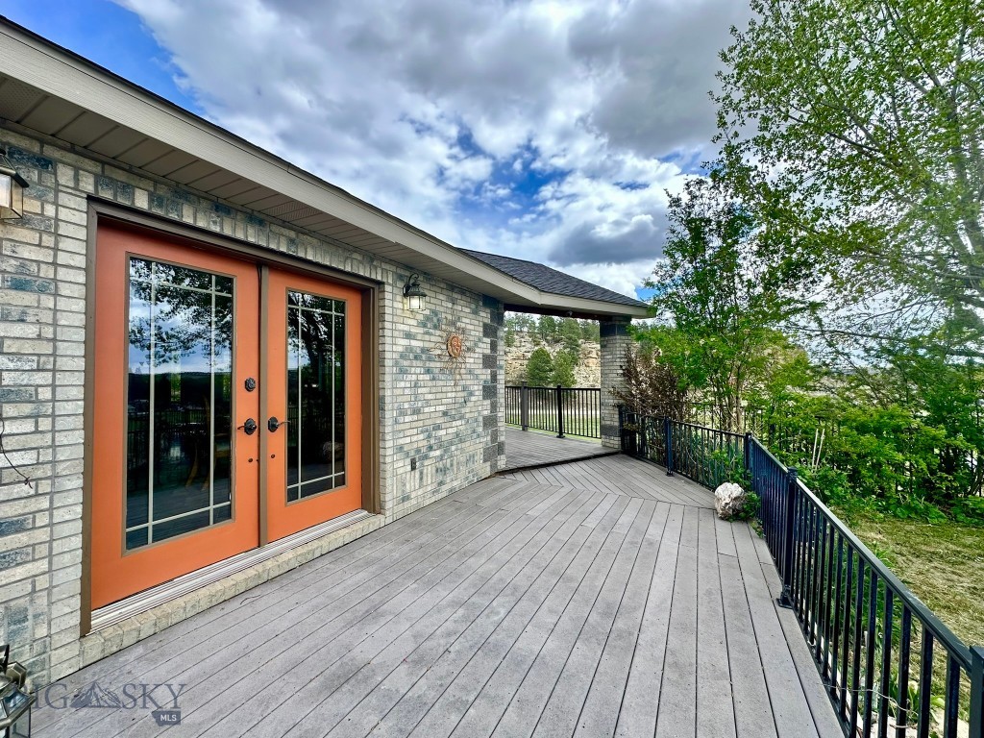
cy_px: 369
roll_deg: +0.2
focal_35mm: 14
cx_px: 492
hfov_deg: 102.1
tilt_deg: +1.3
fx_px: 398
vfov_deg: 85.7
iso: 40
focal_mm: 2.22
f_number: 2.2
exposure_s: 1/633
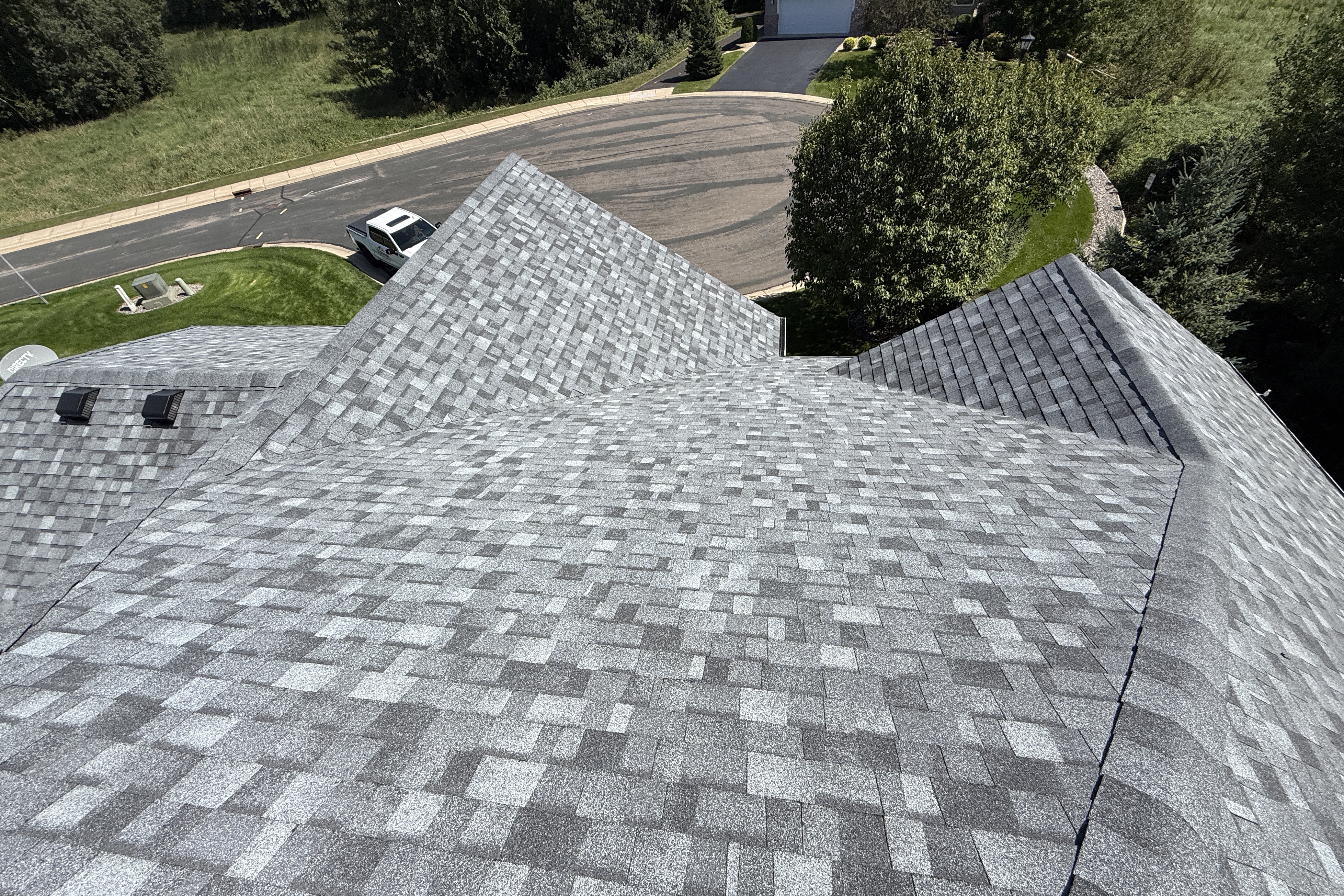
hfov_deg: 100.4
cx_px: 675
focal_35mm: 15
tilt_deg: -43.5
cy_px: 497
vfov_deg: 77.1
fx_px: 560
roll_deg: +12.6
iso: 50
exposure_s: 1/1961
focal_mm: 2.22
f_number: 2.2
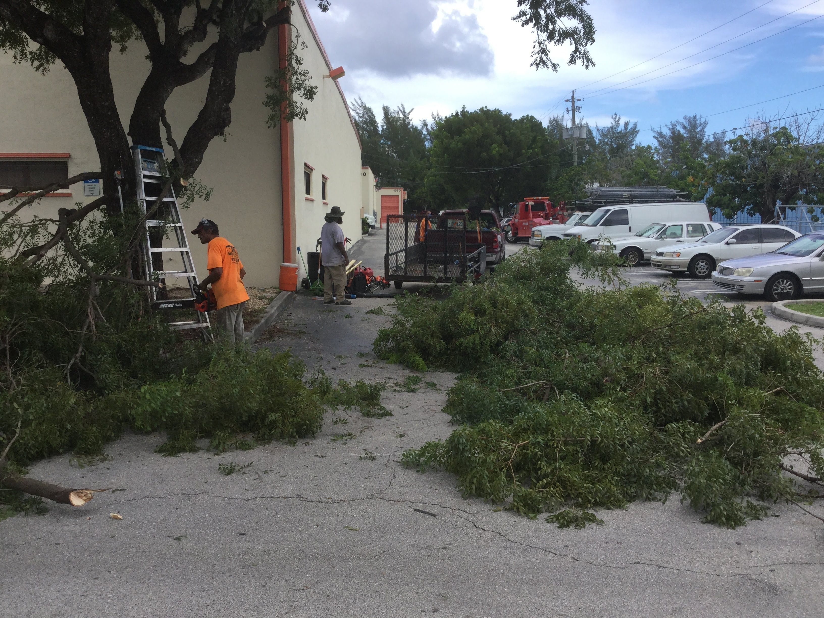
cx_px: 412
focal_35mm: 31
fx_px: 738
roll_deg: -1.3
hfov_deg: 58.4
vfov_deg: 45.4
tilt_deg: -10.6
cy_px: 309
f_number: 2.4
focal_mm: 3.3
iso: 25
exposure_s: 1/519
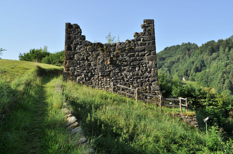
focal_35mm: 33
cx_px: 116
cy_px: 77
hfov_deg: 57.3
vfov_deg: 39.9
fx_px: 213
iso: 200
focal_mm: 22
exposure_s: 1/320
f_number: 9
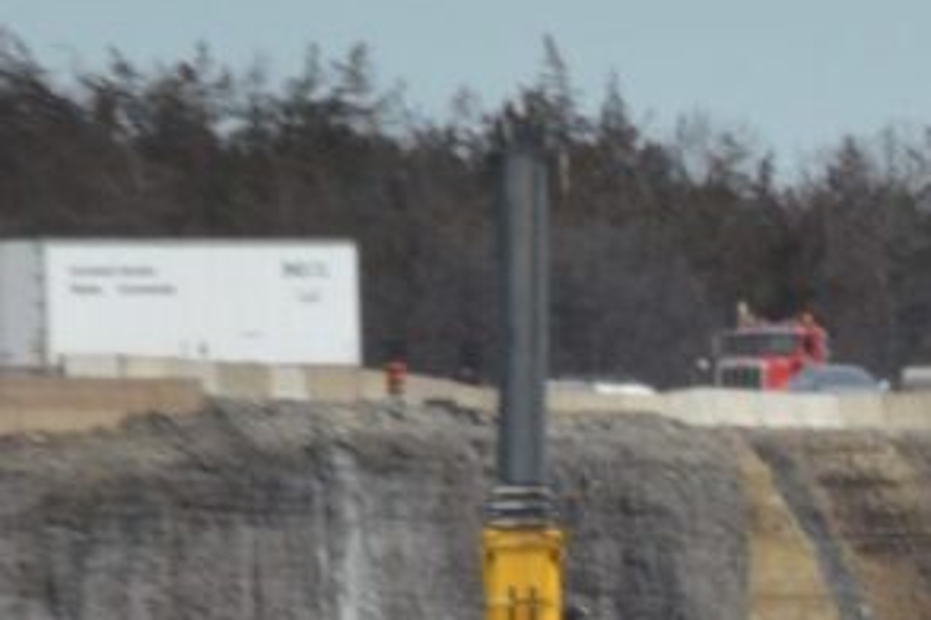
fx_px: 40629
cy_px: 1498
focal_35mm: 1572
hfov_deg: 1.3
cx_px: 941
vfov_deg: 0.9
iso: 400
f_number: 5.6
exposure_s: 1/1250
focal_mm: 200
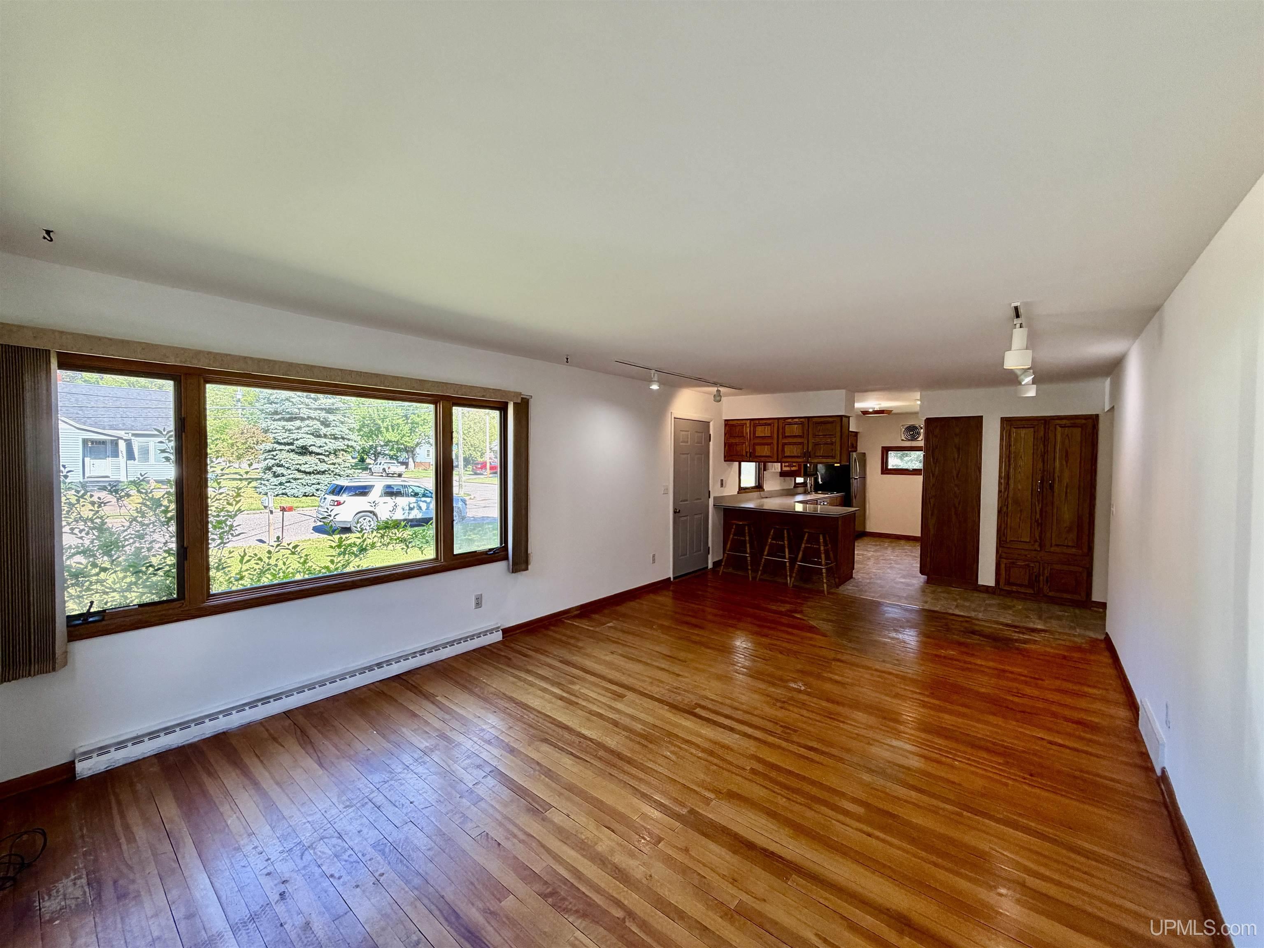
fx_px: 511
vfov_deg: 85.7
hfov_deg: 102.1
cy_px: 474
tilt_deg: -2.6
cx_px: 632
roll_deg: -0.5
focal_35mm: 14
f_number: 2.2
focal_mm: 2.22
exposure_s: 1/120
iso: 160
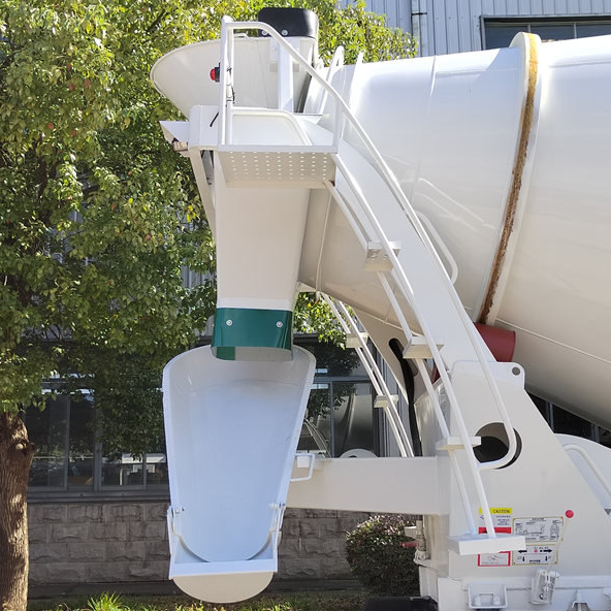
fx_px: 739
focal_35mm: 37
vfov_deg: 44.9
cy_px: 308
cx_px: 374
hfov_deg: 44.6
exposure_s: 1/902
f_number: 1.9
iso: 271
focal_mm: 5.52
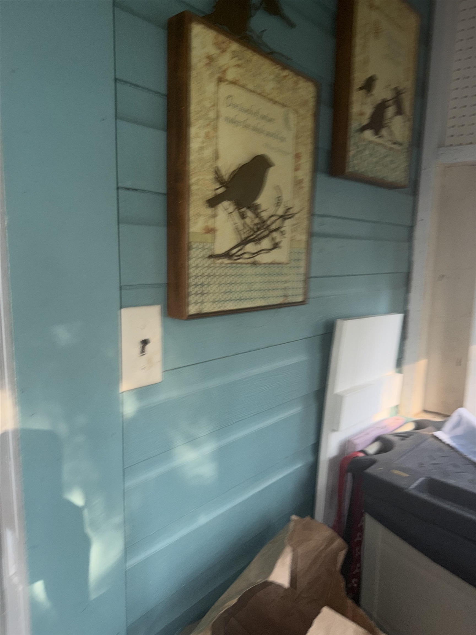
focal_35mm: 24
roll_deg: +0.2
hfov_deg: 56.8
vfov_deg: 71.6
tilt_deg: -11.9
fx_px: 440
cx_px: 238
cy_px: 318
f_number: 1.78
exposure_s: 1/53
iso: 50
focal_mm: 6.76
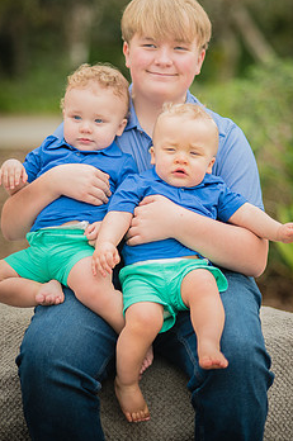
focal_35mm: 110
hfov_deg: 12.4
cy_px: 165
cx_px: 160
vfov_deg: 18.6
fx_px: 1347
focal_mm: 85
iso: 160
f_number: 2
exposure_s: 1/250
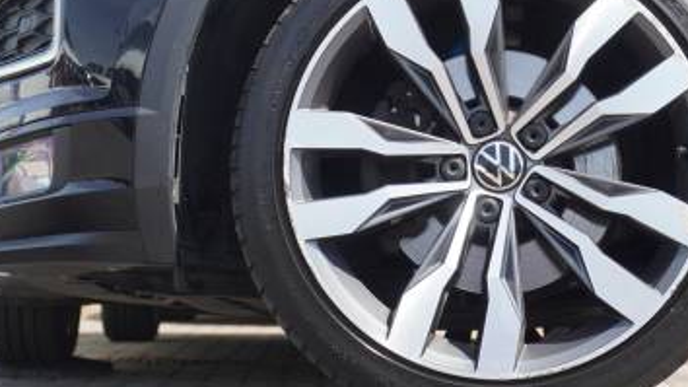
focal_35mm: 108
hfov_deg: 19.8
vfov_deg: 11.2
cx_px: 453
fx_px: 1970
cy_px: 121
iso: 100
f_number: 5.6
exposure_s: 1/60
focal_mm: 38
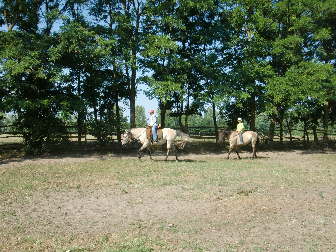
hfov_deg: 49.0
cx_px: 168
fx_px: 369
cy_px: 126
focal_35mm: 38
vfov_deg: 37.7
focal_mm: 6.66
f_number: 3.9
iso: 64
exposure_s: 1/320
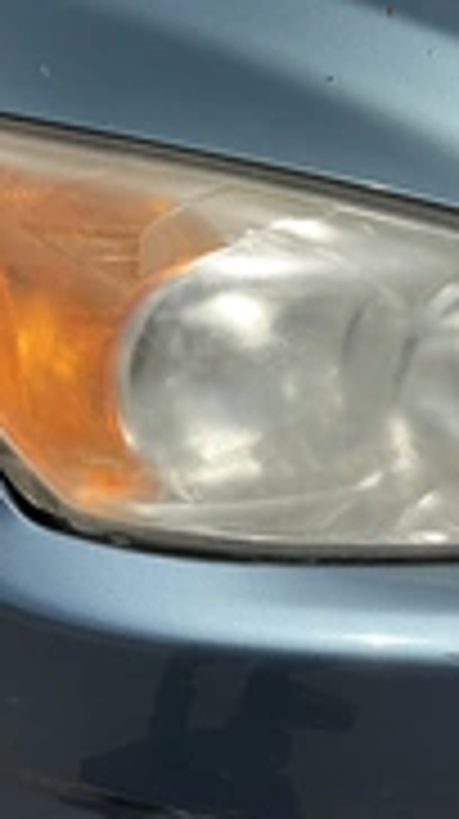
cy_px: 670
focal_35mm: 67
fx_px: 1454
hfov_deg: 17.9
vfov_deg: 30.6
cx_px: 198
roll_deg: +0.4
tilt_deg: -37.5
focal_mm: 3
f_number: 1.8
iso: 25
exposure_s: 1/2427
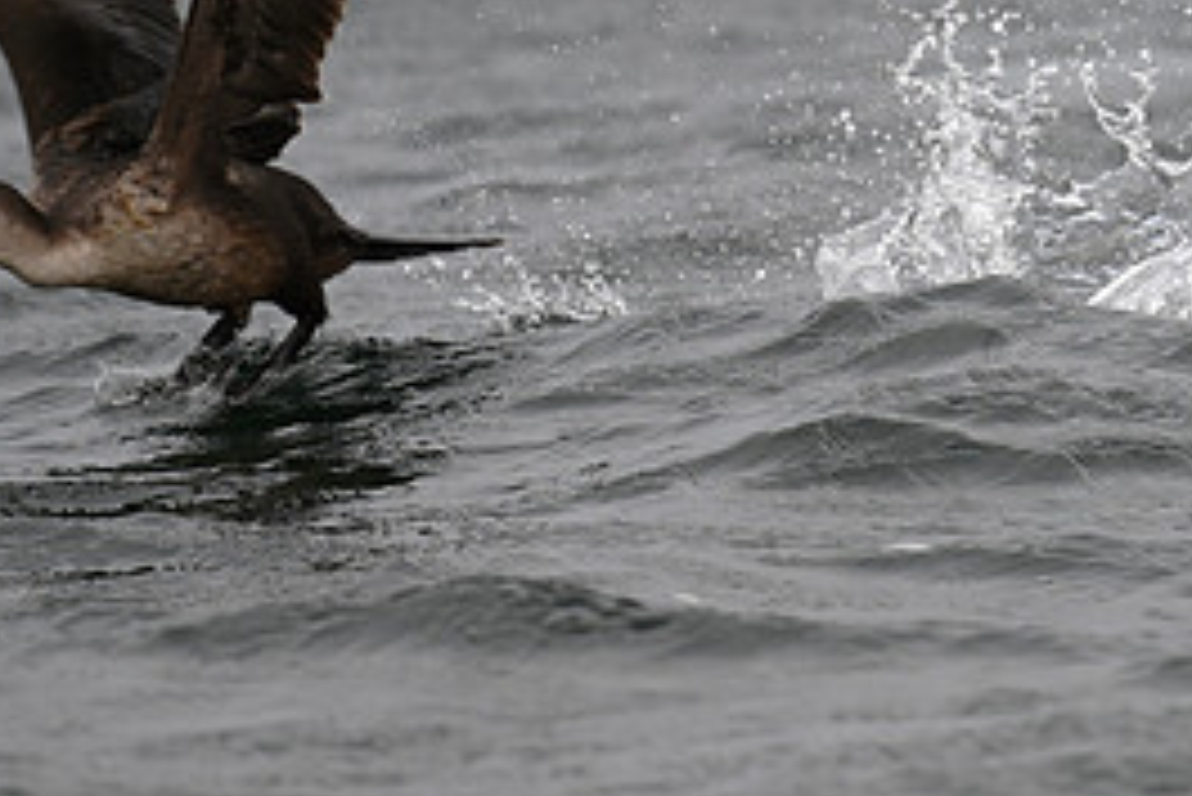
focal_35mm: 1748
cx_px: 1062
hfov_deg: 1.2
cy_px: 146
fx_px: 57907
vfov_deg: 0.8
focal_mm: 800
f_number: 6.3
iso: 560
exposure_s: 1/800
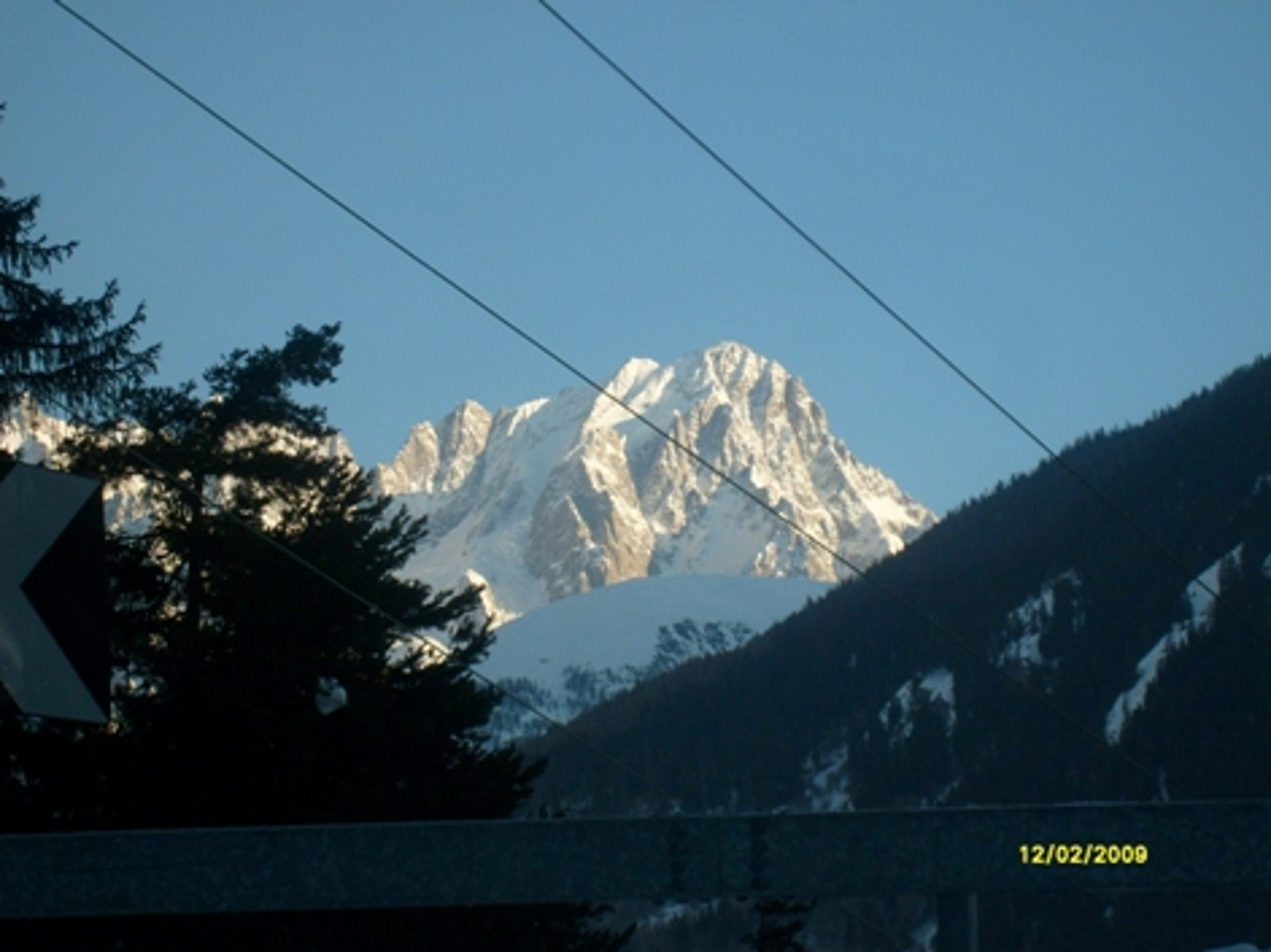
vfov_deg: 14.0
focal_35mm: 106
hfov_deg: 18.6
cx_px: 636
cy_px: 476
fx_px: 3891
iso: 80
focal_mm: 17.4
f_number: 4.9
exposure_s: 1/250
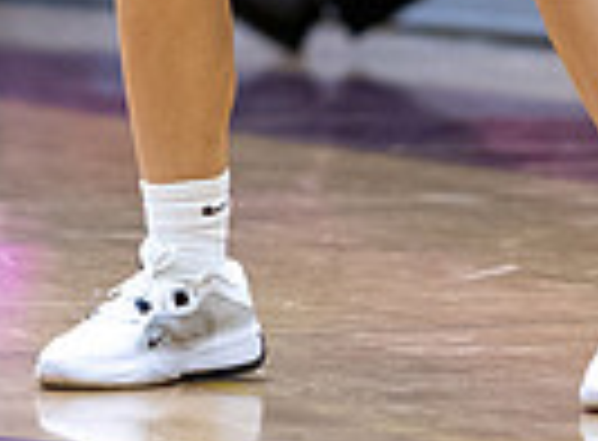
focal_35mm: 566
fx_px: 9716
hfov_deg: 3.5
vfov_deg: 2.6
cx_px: 102
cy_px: -433
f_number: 1.8
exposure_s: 1/1250
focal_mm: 85
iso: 1800
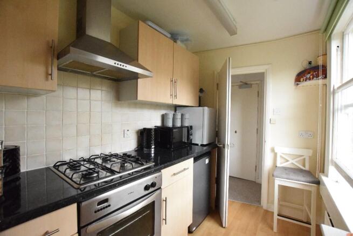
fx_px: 147
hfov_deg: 100.4
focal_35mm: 15
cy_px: 118
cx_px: 176
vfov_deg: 77.4
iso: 6400
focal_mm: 10
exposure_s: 1/320
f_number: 4.5
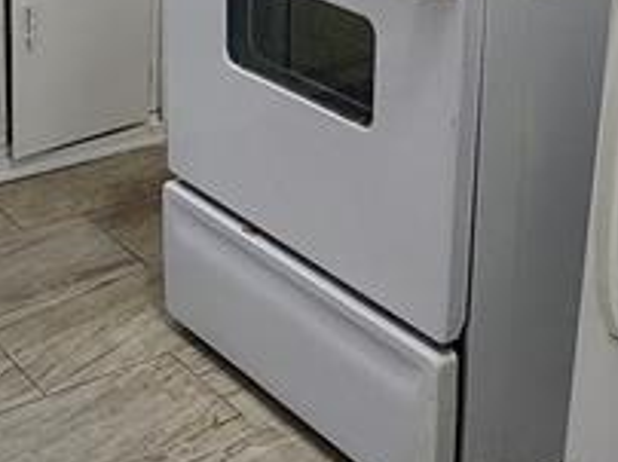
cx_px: 389
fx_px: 1177
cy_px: -40
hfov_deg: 29.3
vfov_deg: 21.2
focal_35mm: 66
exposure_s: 1/60
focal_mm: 2.2
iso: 200
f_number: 2.2
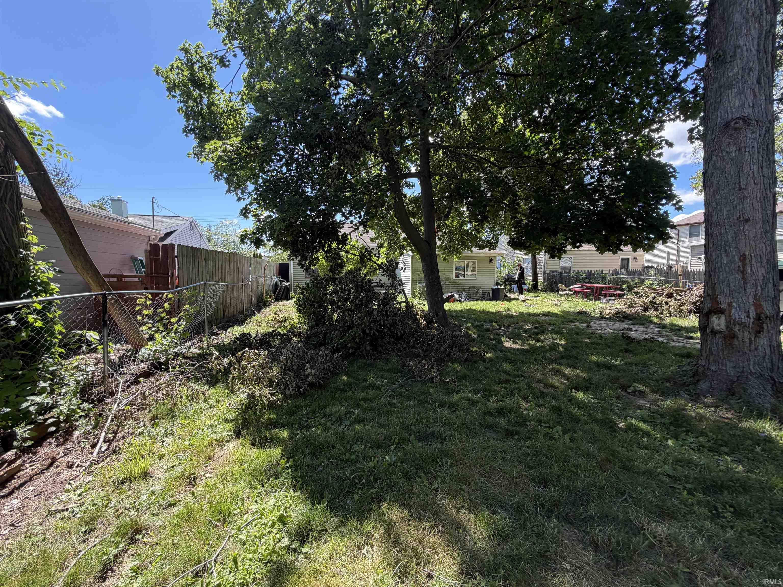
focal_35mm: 14
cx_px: 392
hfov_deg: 102.1
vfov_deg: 85.7
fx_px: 317
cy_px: 294
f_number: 2.2
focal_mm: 2.22
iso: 40
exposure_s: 1/242
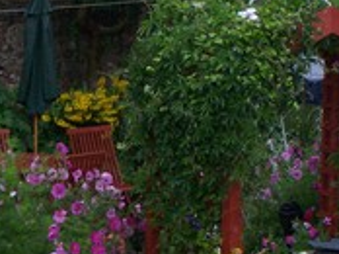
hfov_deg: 10.3
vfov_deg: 7.8
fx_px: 1858
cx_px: -21
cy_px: 240
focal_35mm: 190
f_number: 3.2
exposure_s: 1/80
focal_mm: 12.4
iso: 160
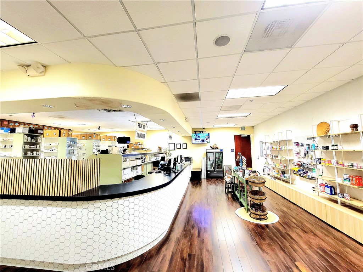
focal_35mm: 13
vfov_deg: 89.9
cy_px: 136
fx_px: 136
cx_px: 182
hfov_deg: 106.2
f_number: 2.2
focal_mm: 2.2
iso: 400
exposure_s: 1/40
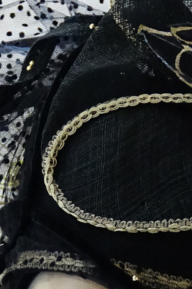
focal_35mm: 468
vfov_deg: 4.4
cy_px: 388
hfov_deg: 2.9
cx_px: 275
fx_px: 3744
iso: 6400
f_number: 4
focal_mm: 49.51
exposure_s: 1/80
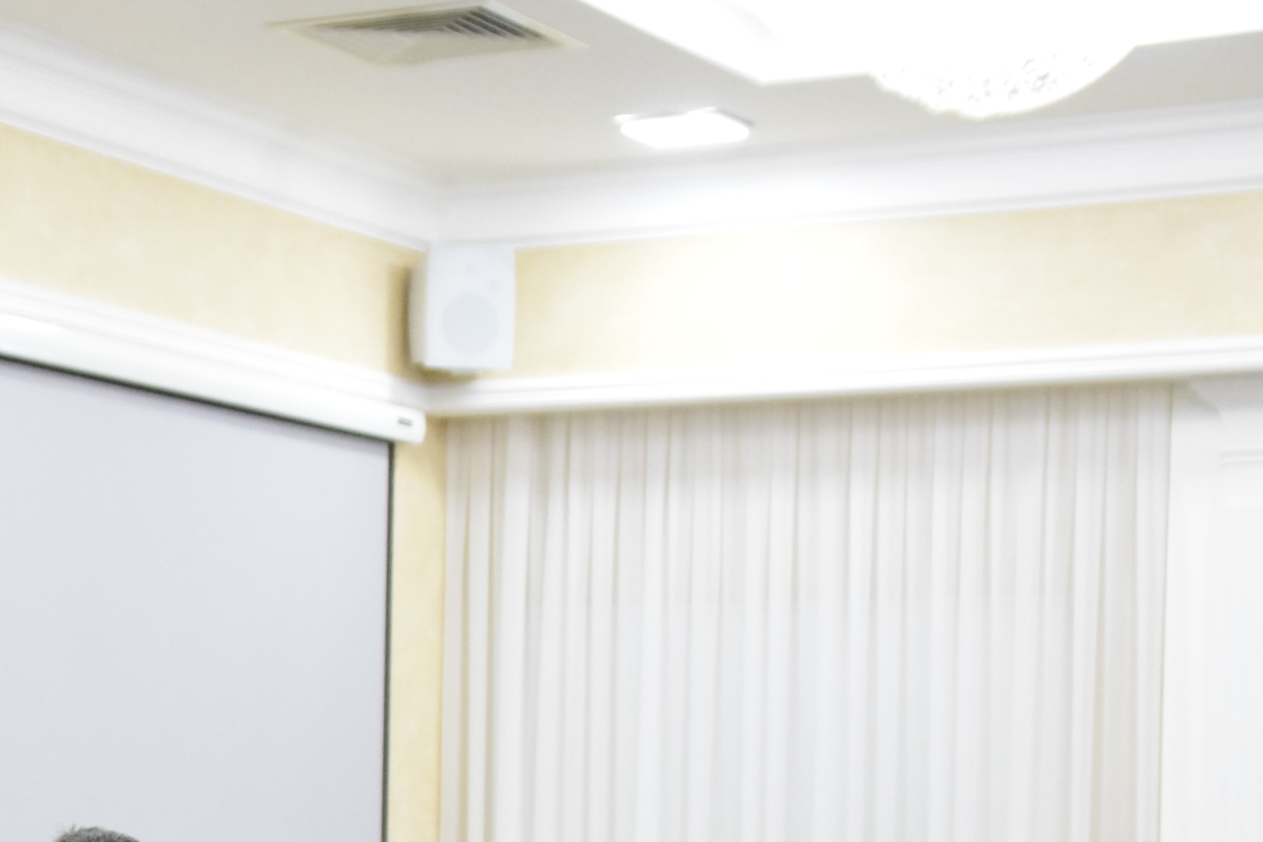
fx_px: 4034
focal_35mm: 115
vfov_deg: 11.8
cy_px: 832
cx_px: -109
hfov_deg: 17.2
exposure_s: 1/160
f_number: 4.2
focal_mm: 30
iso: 3200
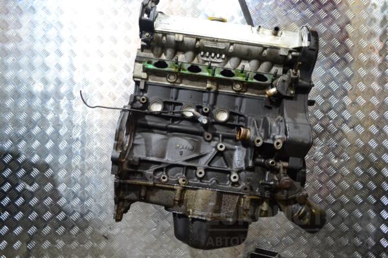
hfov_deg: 61.9
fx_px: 323
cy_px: 129
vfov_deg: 43.6
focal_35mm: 30
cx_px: 194
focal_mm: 20
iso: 1250
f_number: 3.8
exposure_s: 1/30
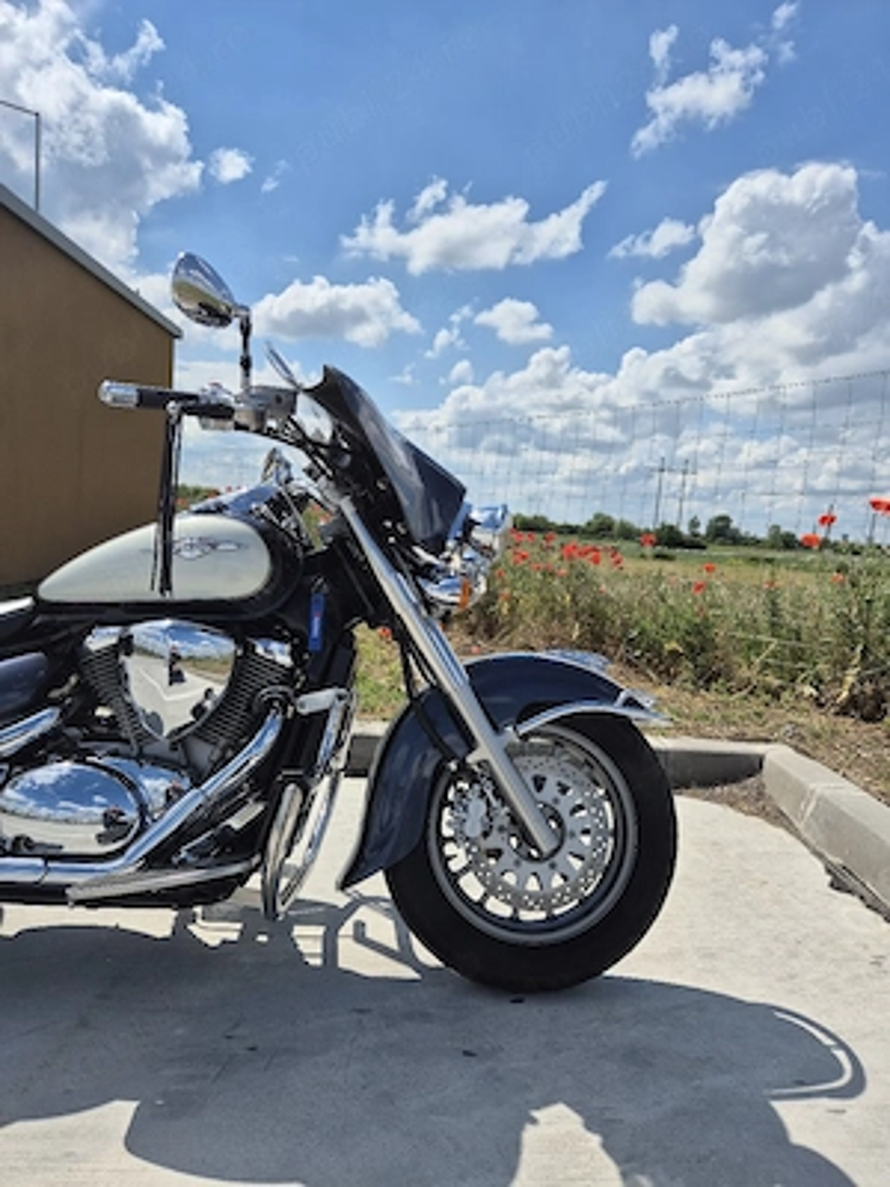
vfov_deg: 73.9
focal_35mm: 23
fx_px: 788
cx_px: 445
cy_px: 594
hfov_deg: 58.9
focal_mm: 5.4
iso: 25
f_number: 1.8
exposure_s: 1/3333
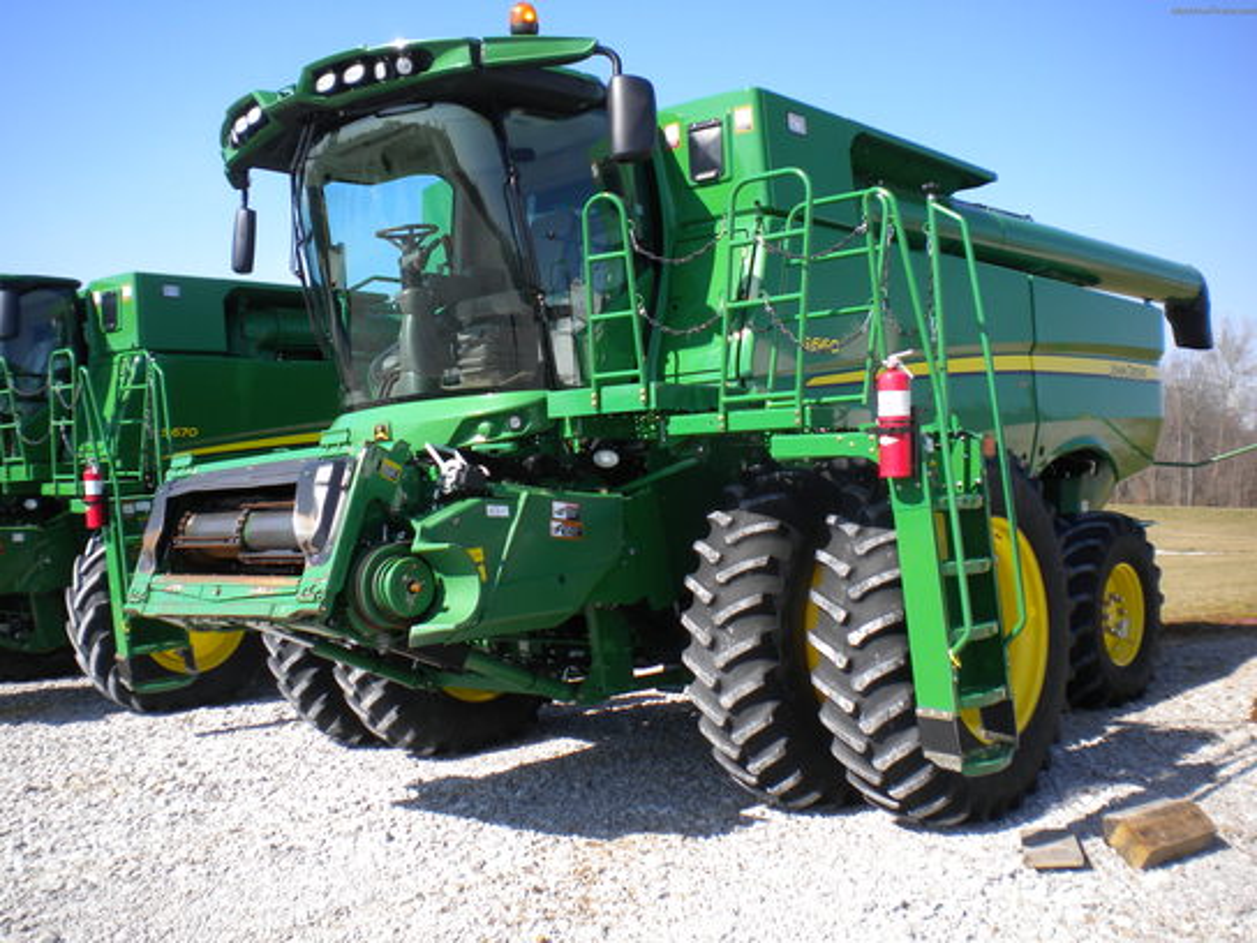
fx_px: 1271
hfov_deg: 52.6
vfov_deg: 40.7
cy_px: 472
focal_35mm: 35
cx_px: 628
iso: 80
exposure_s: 1/379
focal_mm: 6.3
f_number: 4.6
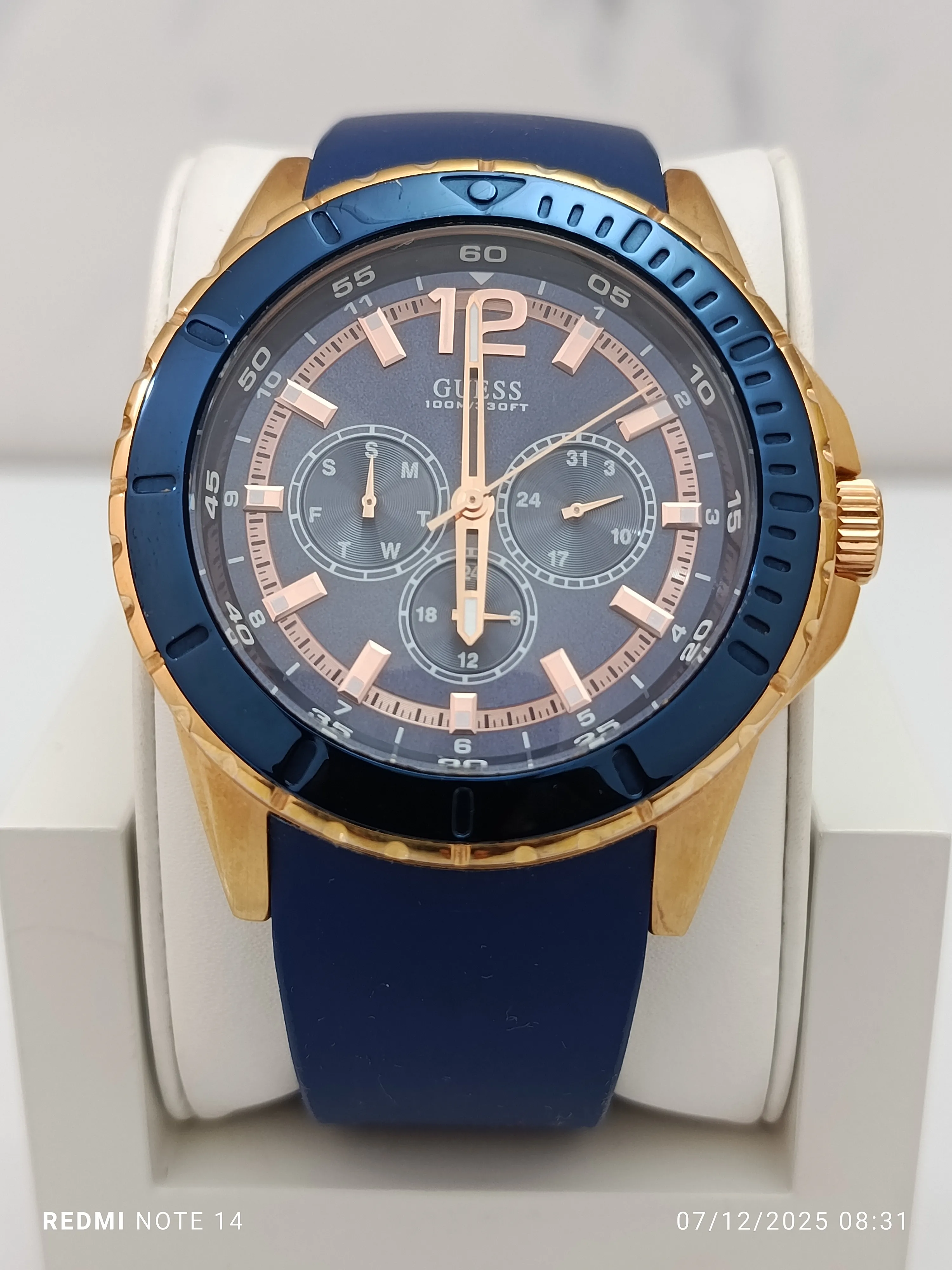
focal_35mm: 48
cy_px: 635
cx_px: 476
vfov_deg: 39.7
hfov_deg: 30.3
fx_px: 1760
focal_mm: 5.24
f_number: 1.7
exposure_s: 1/100
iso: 346
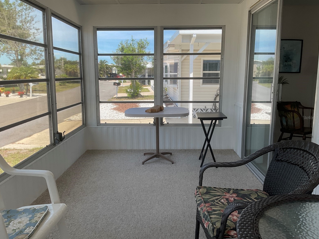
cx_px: 157
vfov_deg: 46.8
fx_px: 276
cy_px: 117
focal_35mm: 30
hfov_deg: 60.0
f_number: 1.8
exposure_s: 1/120
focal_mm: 3
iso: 16
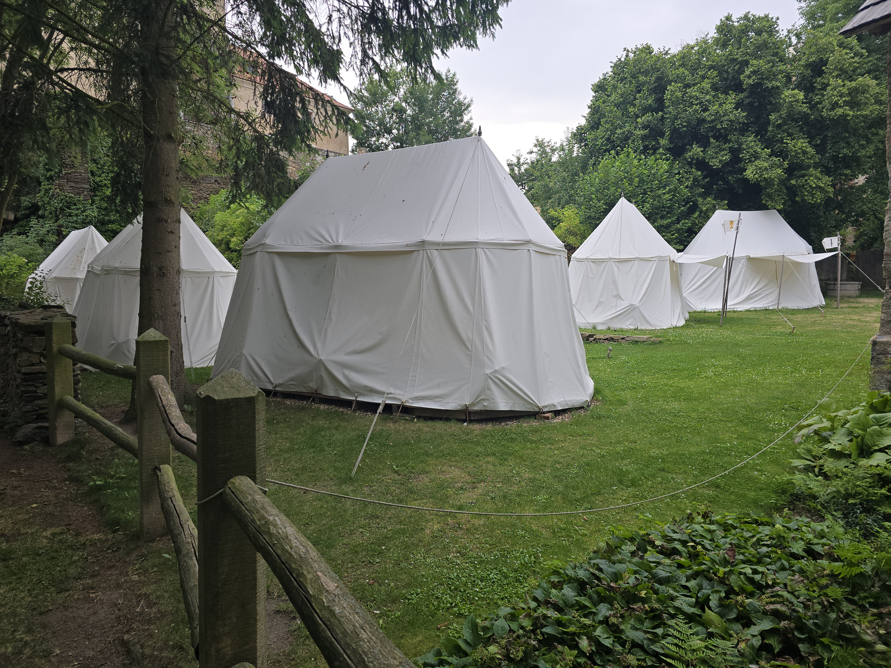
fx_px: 592
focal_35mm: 23
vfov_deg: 58.9
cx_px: 446
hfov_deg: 73.9
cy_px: 334
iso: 25
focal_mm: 6.3
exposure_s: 1/180
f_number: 1.7
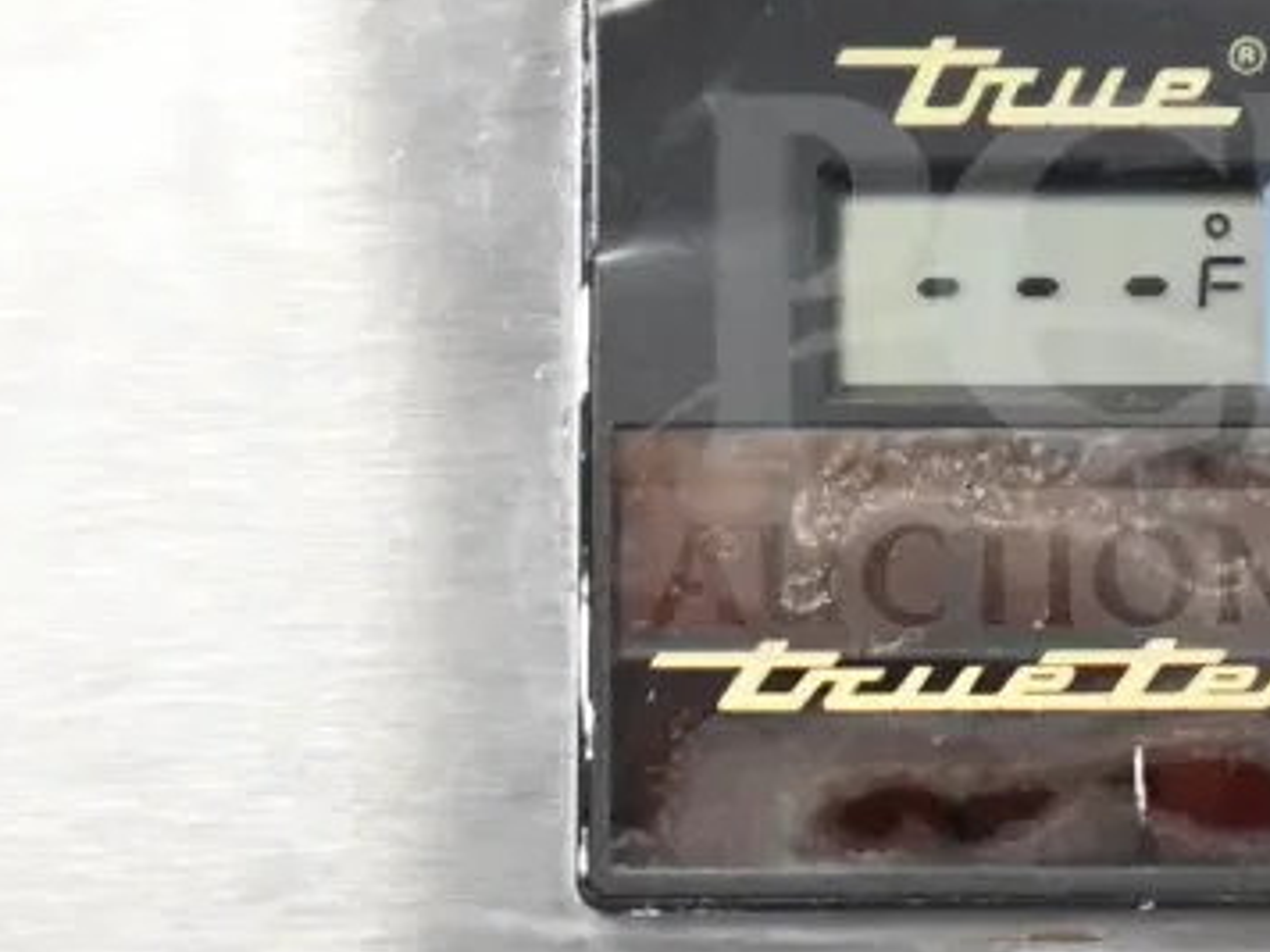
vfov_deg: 10.9
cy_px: 376
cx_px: 1020
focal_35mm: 136
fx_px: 4983
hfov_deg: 14.4
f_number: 5.6
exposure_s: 1/100
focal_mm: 55
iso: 12800
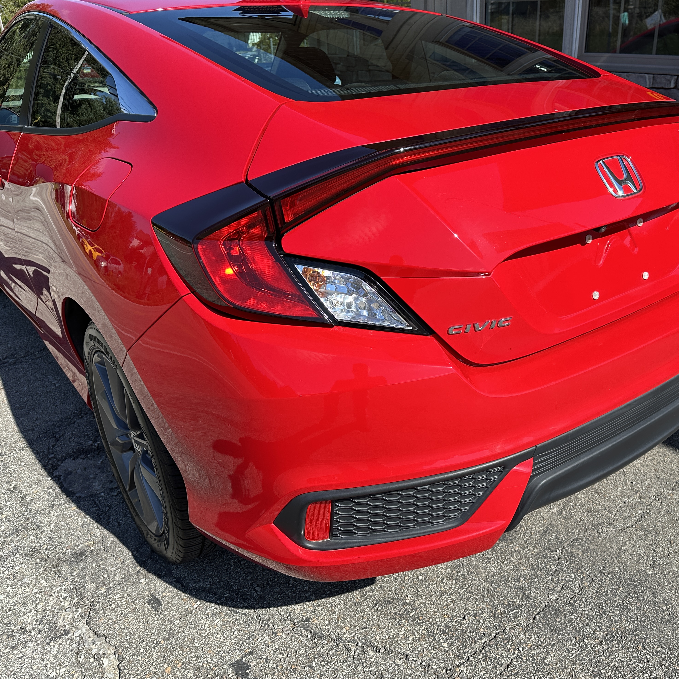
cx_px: 446
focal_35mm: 29
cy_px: 331
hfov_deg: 54.6
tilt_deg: -25.3
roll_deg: +0.6
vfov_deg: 55.6
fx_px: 644
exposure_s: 1/2252
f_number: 1.78
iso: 80
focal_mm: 6.86
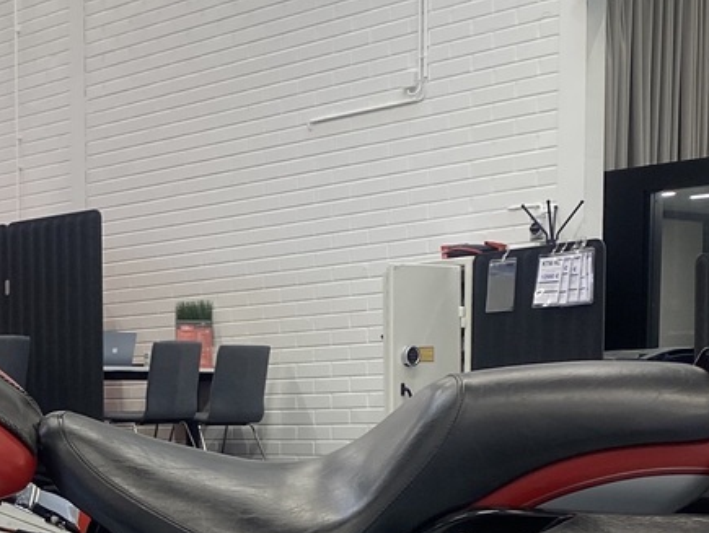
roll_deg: +0.8
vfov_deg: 16.8
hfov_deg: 22.3
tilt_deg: -2.2
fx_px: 1763
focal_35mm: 86
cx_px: 98
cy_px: 548
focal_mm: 4.25
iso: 125
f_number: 1.8
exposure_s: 1/100
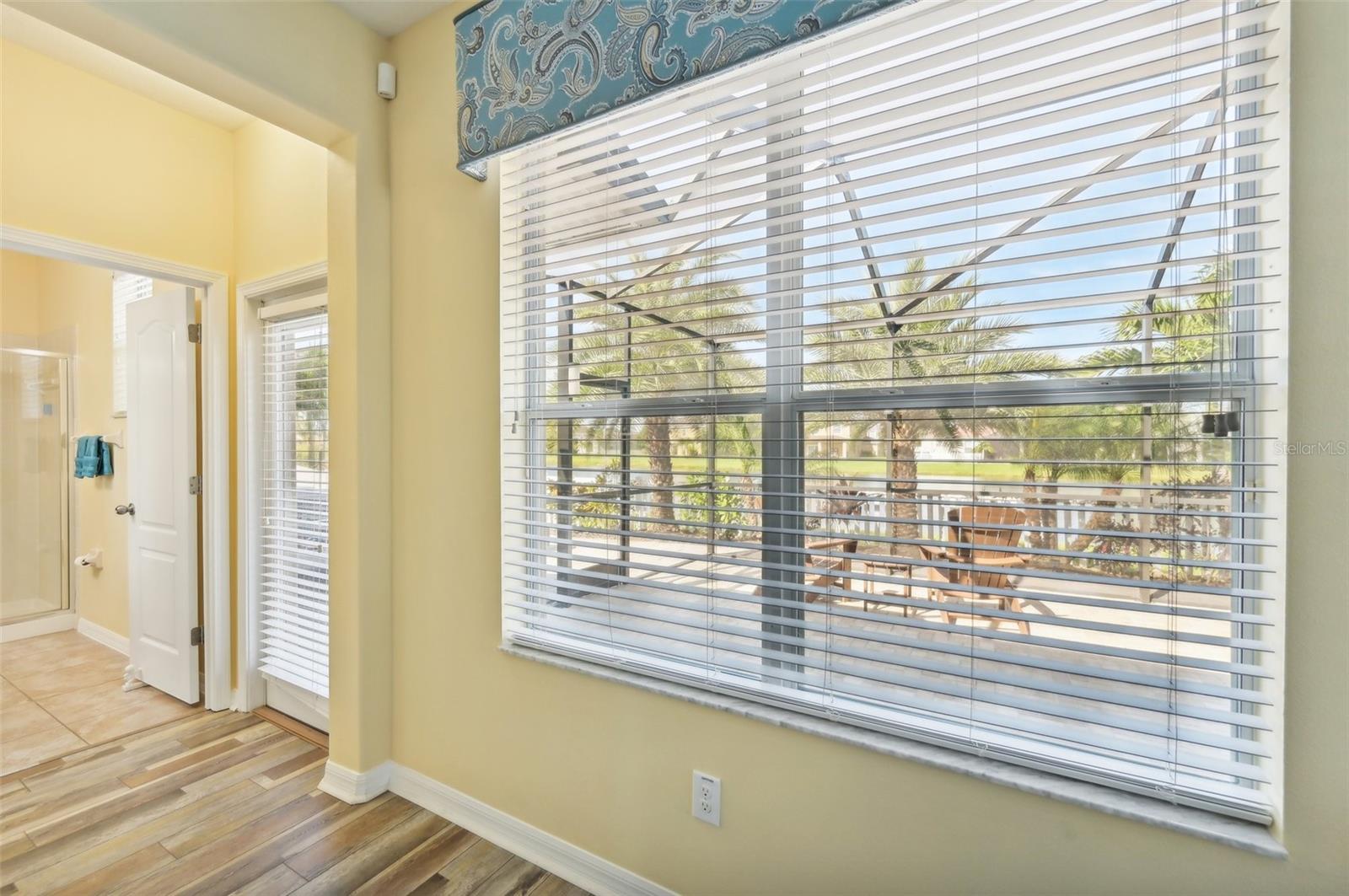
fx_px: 524
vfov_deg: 81.1
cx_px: 674
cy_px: 448
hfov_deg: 104.3
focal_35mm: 14
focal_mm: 14
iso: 400
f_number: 8
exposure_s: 1/100
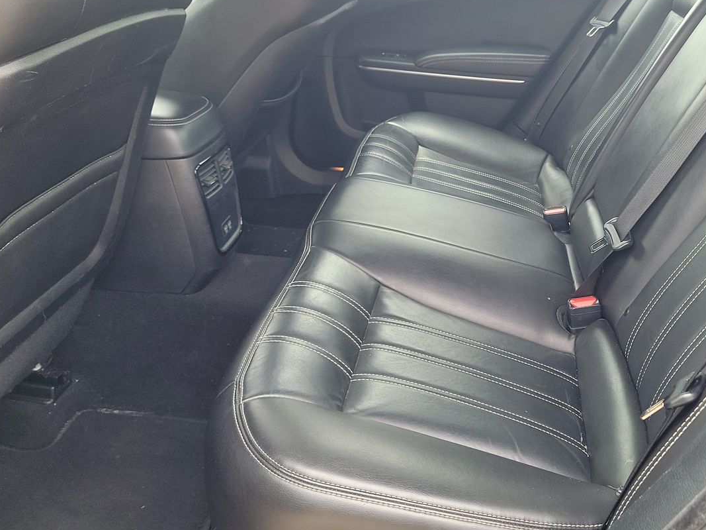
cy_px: 198
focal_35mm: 36
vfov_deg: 39.4
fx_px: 734
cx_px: 439
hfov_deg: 50.9
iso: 83
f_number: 1.8
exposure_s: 1/59
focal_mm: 6.7
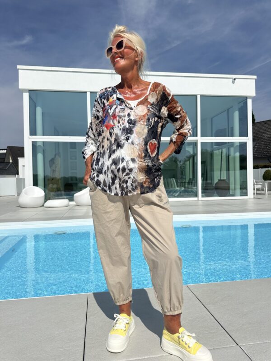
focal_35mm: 24
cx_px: 136
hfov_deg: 56.8
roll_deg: +1.4
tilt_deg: +0.9
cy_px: 180
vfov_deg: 71.6
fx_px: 251
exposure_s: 1/15625
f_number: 1.78
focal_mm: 6.86
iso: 80
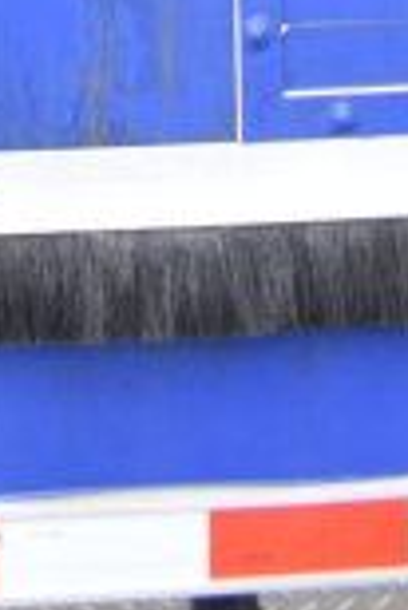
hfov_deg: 8.0
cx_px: -531
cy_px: -1147
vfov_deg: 10.0
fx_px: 2714
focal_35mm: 160
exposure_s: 1/125
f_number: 5.6
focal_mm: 18
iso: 200
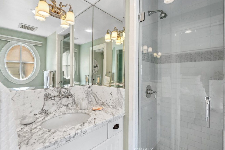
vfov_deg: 70.5
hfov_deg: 93.3
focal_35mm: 17
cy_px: 74
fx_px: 106
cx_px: 111
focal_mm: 16
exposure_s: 1/50
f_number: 9
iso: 320
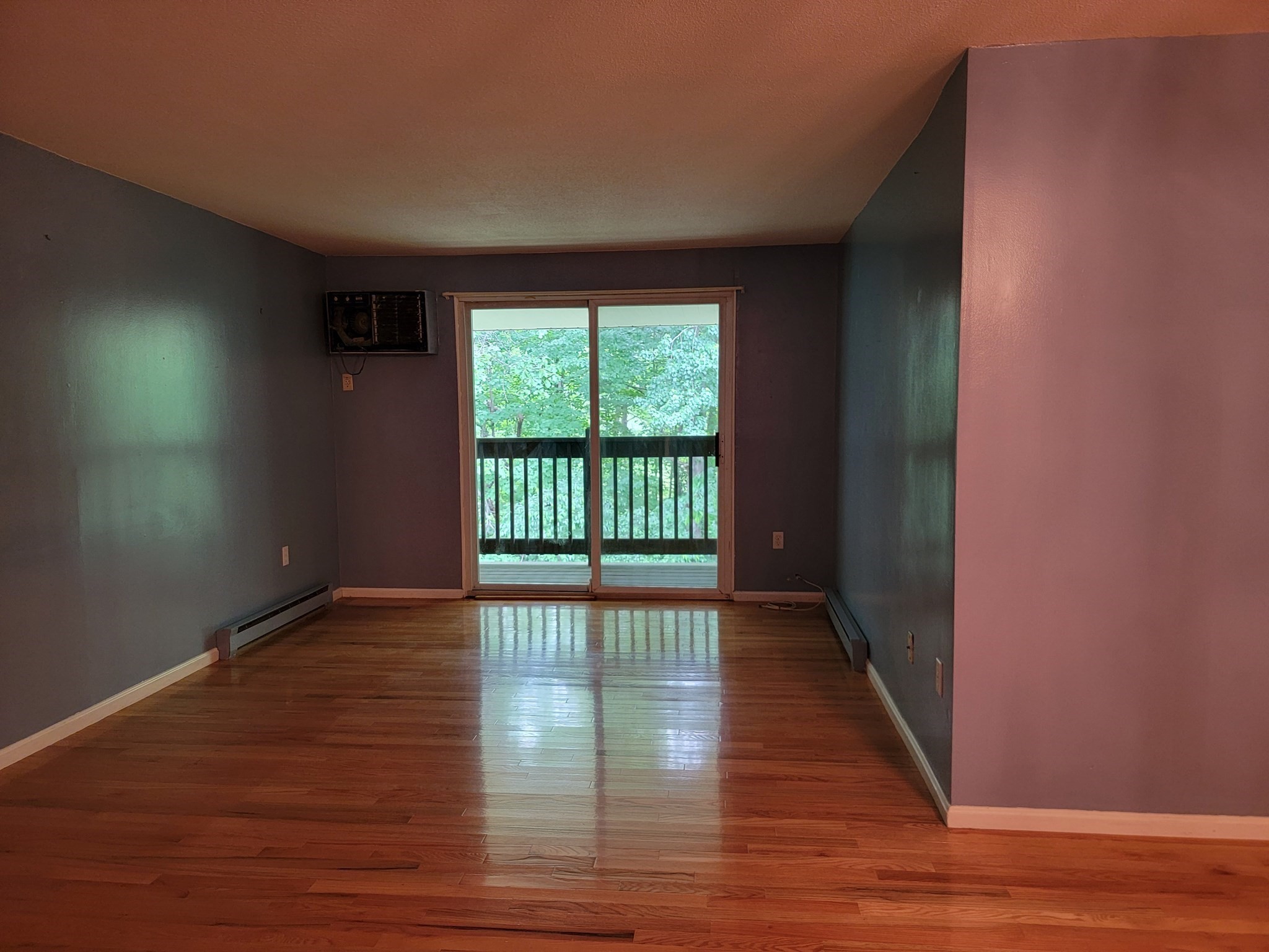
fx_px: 880
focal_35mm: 24
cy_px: 476
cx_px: 634
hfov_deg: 71.6
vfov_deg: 56.8
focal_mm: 6.7
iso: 250
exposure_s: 1/40
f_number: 1.8
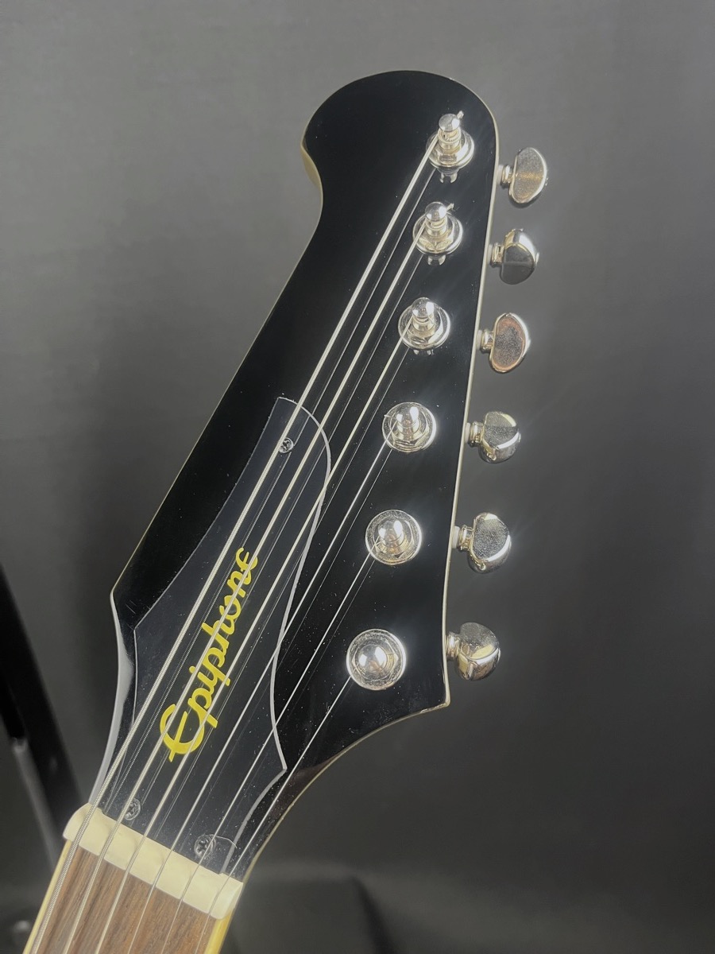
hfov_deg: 53.1
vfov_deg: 67.3
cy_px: 477
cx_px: 358
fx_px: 716
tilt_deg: -26.1
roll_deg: +3.8
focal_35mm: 26
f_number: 1.6
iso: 200
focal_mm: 5.1
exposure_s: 1/60
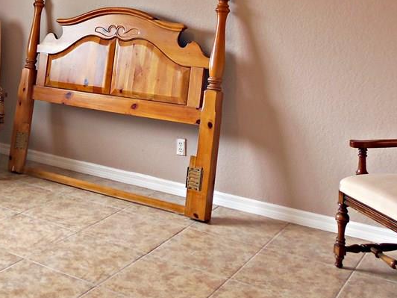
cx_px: 64
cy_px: 28
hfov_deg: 36.5
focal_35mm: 50
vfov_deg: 28.0
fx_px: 573
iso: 64
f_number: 3.2
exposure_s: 1/13
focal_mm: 4.7
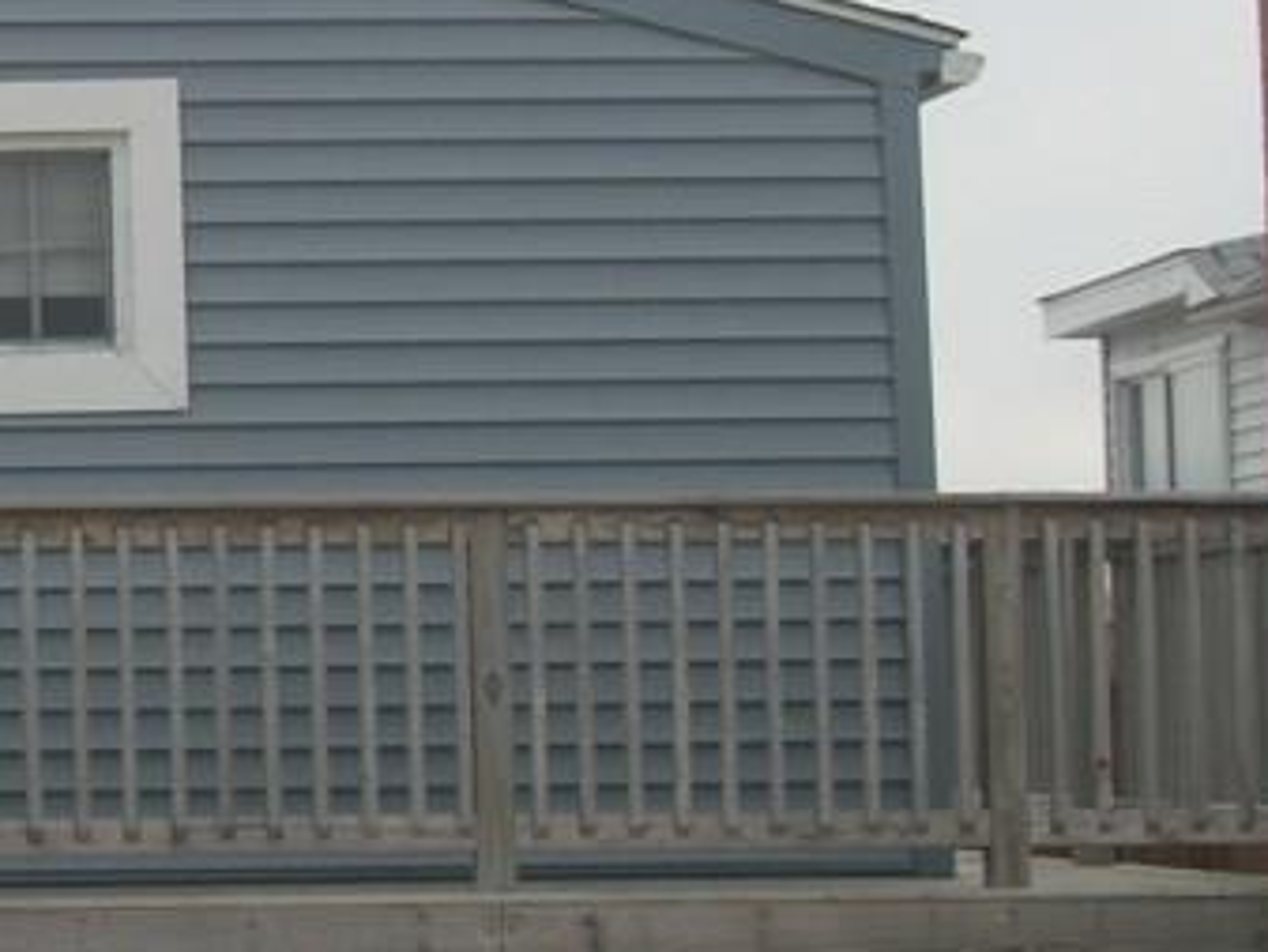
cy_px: 508
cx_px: -546
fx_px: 5570
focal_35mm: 152
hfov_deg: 12.4
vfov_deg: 9.8
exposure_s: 1/100
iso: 80
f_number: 11.2
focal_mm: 8.8
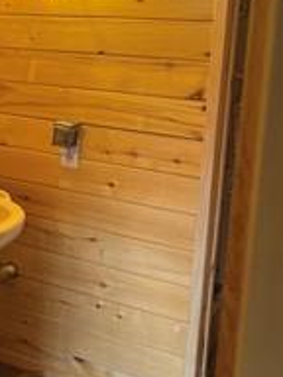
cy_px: 112
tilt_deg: -8.6
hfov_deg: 21.0
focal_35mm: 65
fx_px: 709
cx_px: -60
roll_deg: -1.9
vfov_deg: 29.5
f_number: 1.5
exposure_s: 1/60
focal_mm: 5.7
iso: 64
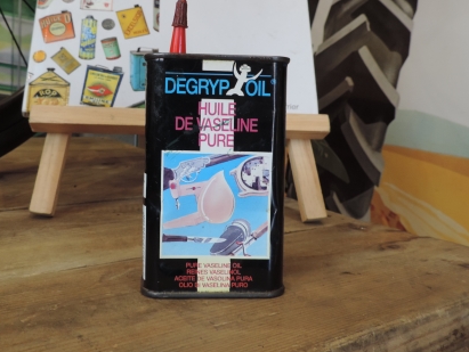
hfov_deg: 52.4
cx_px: 200
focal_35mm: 35
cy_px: 122
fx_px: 475
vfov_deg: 40.3
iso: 180
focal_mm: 4.3
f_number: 3
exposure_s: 1/30
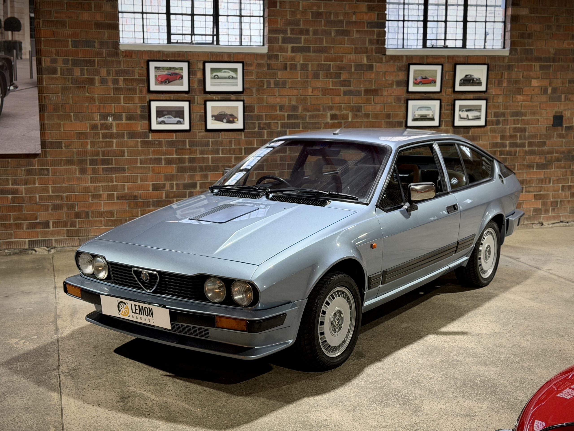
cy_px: 216
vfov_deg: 30.3
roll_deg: +0.0
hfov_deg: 39.7
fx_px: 796
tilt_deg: -9.3
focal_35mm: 48
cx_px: 287
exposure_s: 1/50
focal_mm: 6.76
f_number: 1.78
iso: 200
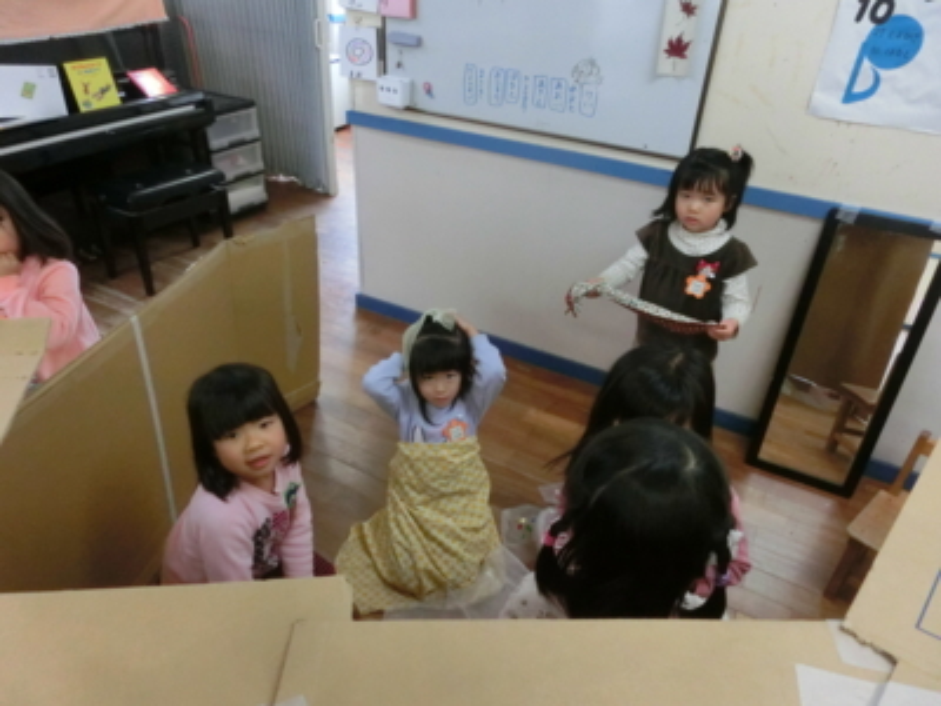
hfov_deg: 71.6
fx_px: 652
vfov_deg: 56.8
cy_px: 353
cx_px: 470
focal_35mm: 24
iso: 800
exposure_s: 1/160
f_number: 3
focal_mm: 4.24
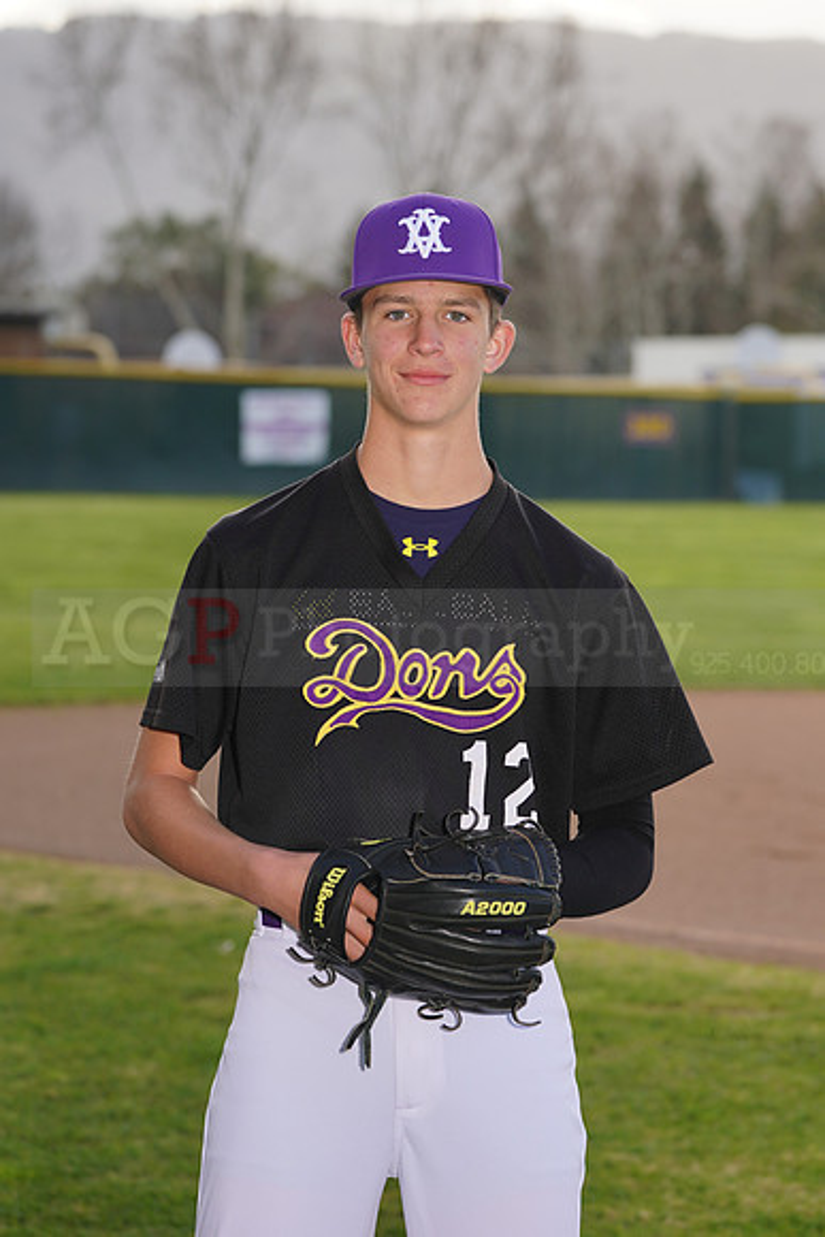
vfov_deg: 13.3
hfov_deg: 8.9
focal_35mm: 154
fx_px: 5290
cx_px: 412
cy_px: 618
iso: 100
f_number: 7.1
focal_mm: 154
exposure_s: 1/200
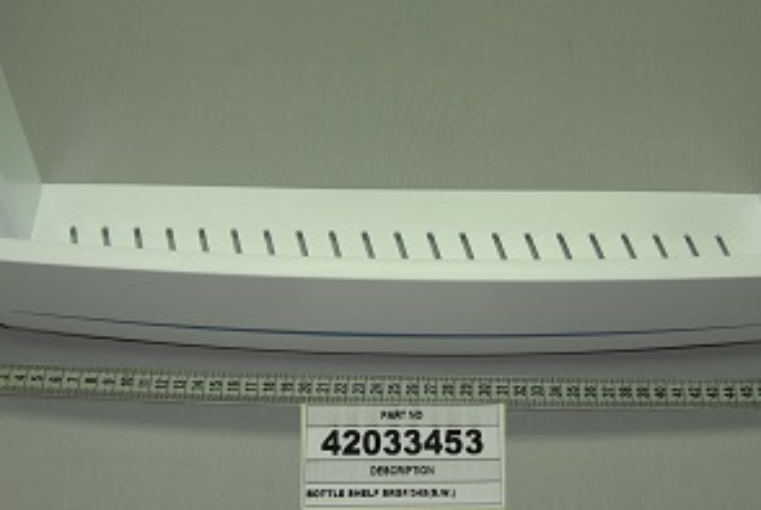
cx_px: 405
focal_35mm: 52
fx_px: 1101
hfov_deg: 38.1
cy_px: 181
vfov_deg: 26.0
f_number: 3.5
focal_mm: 24
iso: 250
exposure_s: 1/80
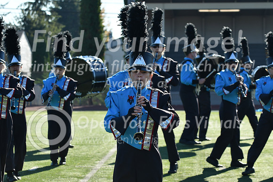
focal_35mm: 153
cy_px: 91
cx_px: 136
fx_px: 1160
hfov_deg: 13.4
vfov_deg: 9.0
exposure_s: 1/800
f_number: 5.6
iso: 250
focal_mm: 102
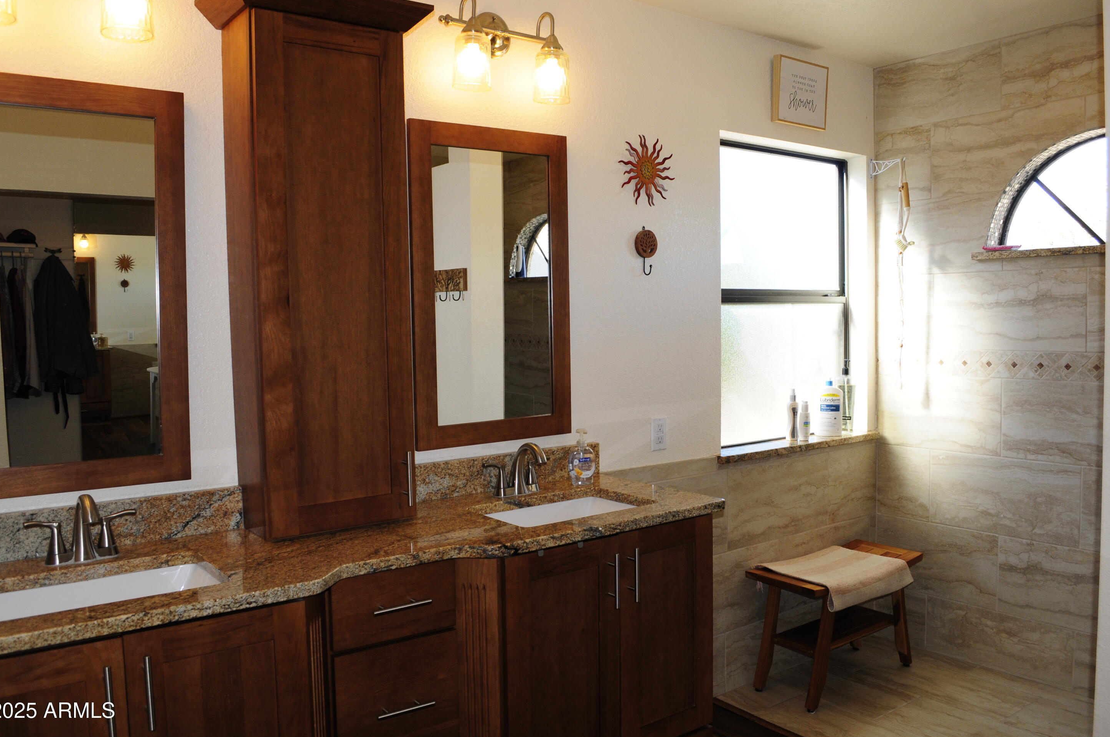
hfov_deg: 65.5
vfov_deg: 46.3
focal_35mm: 28
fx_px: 862
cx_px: 564
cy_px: 363
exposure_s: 1/100
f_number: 6.3
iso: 400
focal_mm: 18
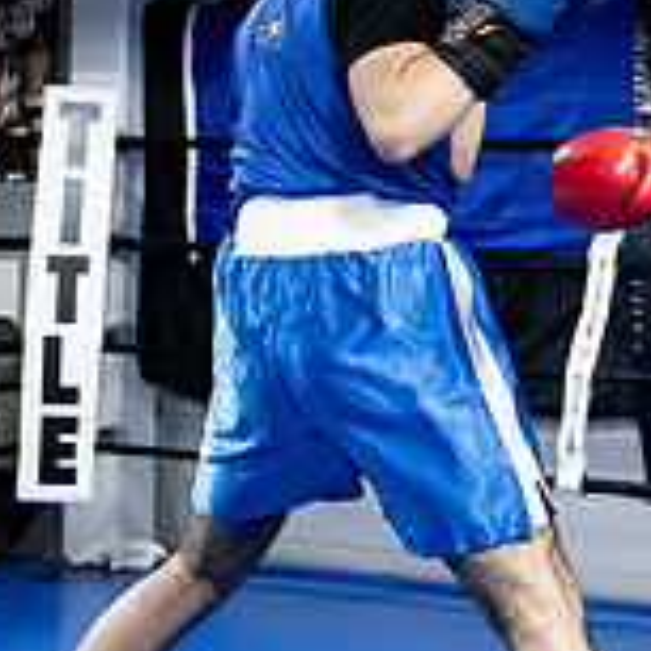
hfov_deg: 14.1
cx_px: 931
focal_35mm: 117
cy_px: 241
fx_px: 2489
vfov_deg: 14.9
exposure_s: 1/1000
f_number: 2.8
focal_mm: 32
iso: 10000
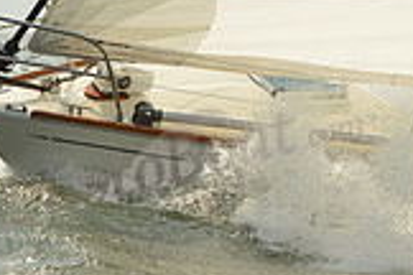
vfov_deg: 5.5
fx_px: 2879
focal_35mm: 251
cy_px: -6
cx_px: 497
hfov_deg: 8.1
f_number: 9
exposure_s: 1/1250
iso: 320
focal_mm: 70
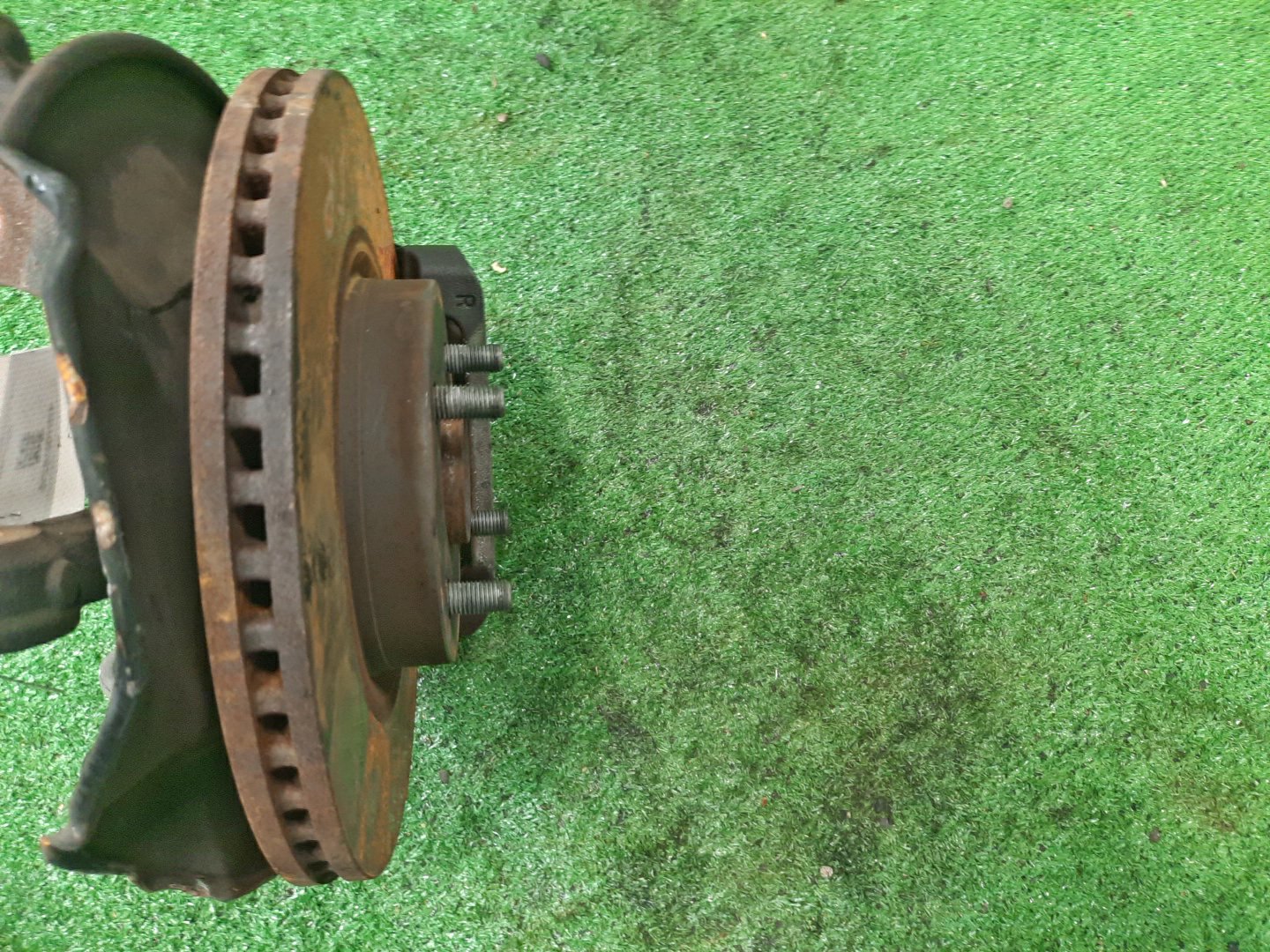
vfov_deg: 54.9
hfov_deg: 69.4
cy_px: 476
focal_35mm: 25
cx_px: 635
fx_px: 917
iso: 321
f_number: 2
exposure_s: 1/33
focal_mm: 4.6
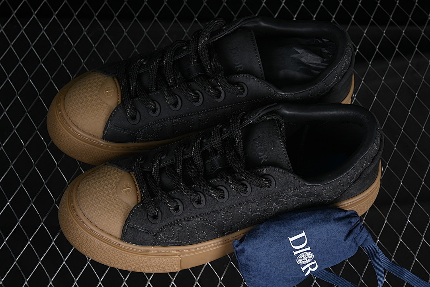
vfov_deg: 18.2
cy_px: 144
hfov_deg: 27.0
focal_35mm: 75
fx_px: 896
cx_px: 215
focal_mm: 50
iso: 160
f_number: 6.3
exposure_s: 1/60
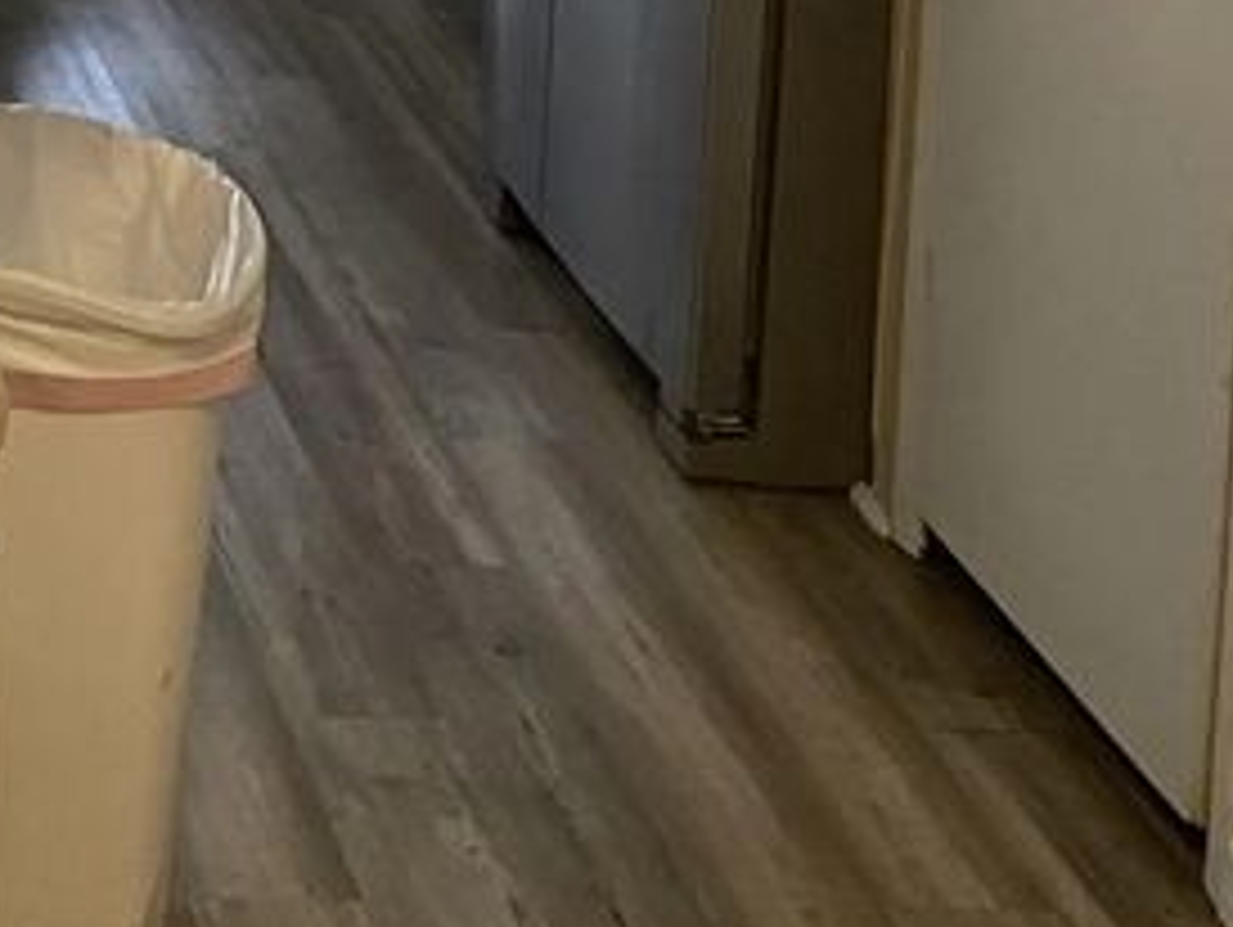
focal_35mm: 97
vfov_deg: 13.7
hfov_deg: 18.8
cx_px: -346
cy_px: -742
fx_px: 3458
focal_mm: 4.2
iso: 400
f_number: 1.6
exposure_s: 1/60
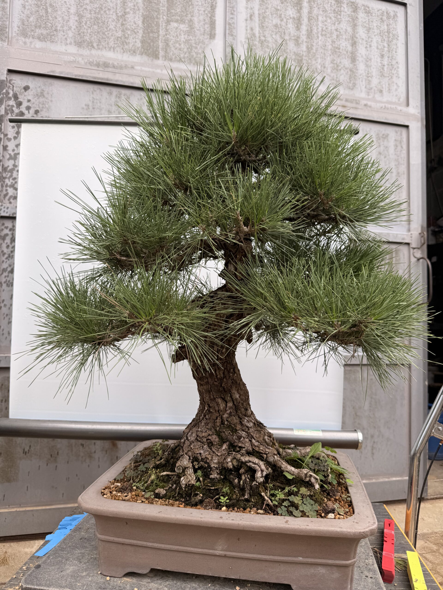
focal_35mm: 24
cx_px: 222
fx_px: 410
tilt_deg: +2.9
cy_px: 295
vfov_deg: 71.6
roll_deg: +0.5
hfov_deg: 56.8
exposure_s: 1/840
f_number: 1.78
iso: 80
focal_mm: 6.76
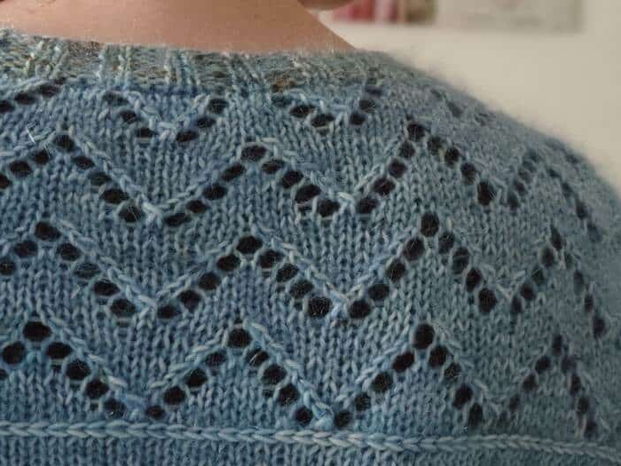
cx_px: 233
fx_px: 1058
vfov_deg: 24.8
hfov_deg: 32.5
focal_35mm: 59
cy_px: 179
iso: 4274
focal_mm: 8.16
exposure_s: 1/33
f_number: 2
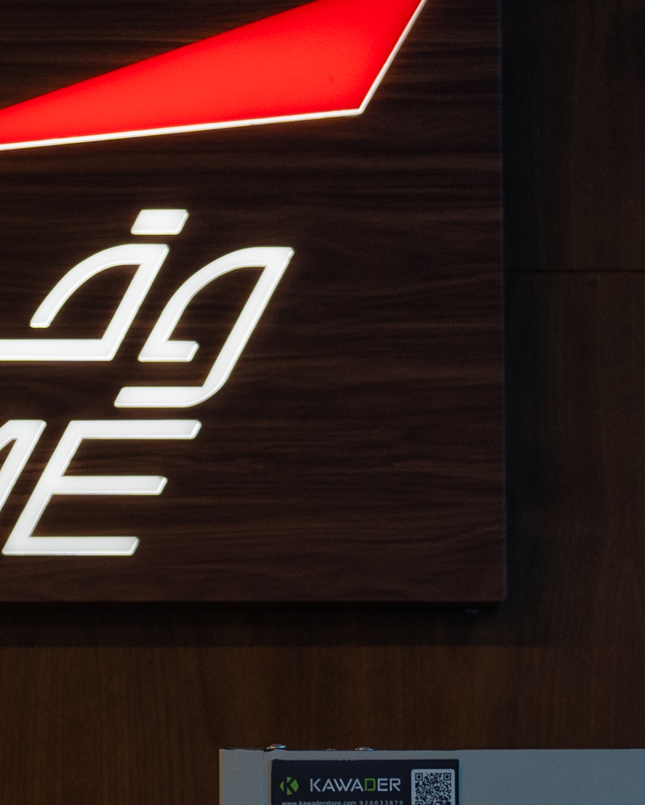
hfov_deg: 10.8
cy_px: 844
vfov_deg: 13.3
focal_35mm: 143
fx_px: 3412
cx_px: 164
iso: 500
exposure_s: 1/200
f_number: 2.8
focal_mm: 31
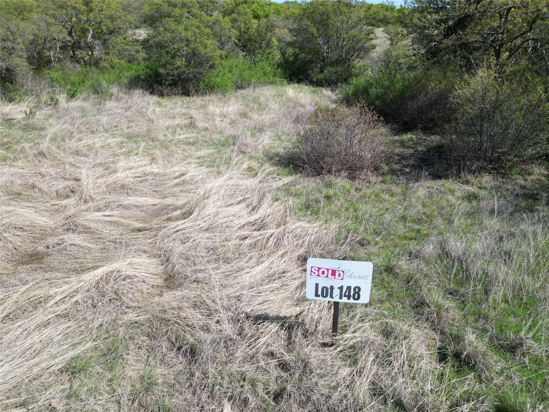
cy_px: 206
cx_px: 274
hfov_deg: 71.6
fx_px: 381
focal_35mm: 24
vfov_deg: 56.8
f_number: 1.7
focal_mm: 6.72
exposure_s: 1/2000
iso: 130
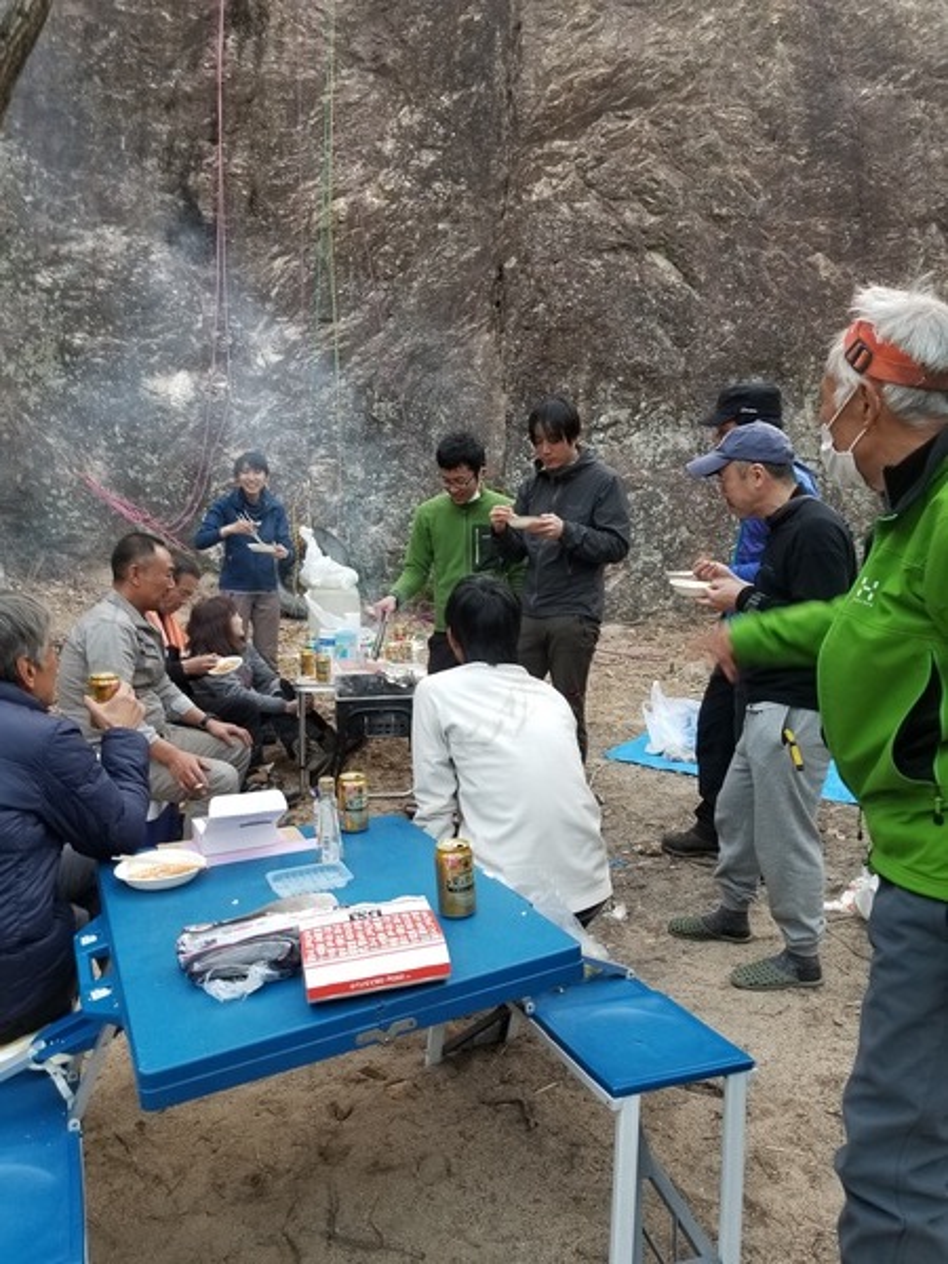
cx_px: 474
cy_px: 632
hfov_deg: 53.1
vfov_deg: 67.3
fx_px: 949
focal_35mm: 26
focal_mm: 4.25
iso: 80
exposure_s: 1/50
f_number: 1.7
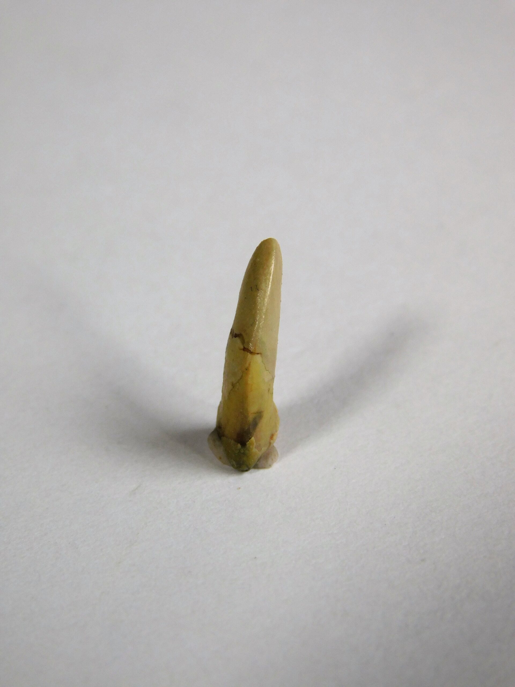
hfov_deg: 8.1
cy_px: 344
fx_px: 3650
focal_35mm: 184
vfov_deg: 10.7
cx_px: 258
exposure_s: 1/320
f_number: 5.4
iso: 125
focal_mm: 32.7
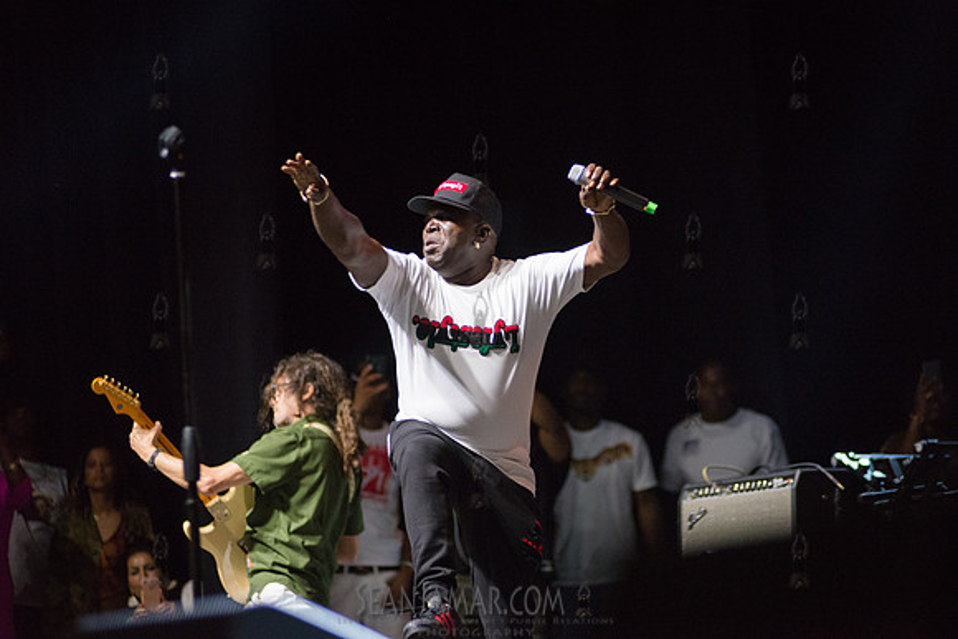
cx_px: 479
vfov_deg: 9.5
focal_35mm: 145
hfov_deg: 14.2
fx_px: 3859
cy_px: 320
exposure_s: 1/320
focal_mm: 145
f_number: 2.8
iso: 4000
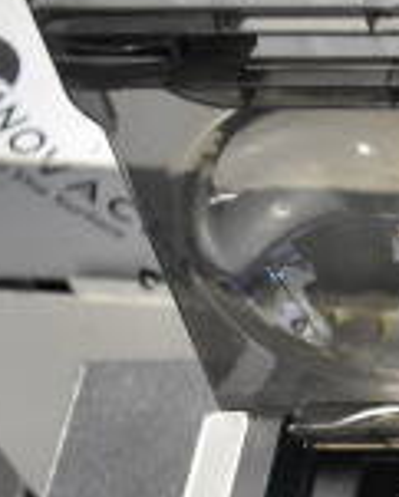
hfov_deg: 11.6
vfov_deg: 16.3
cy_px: 564
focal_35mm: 114
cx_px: 900
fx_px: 1681
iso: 1600
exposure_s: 1/60
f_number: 4
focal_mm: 20
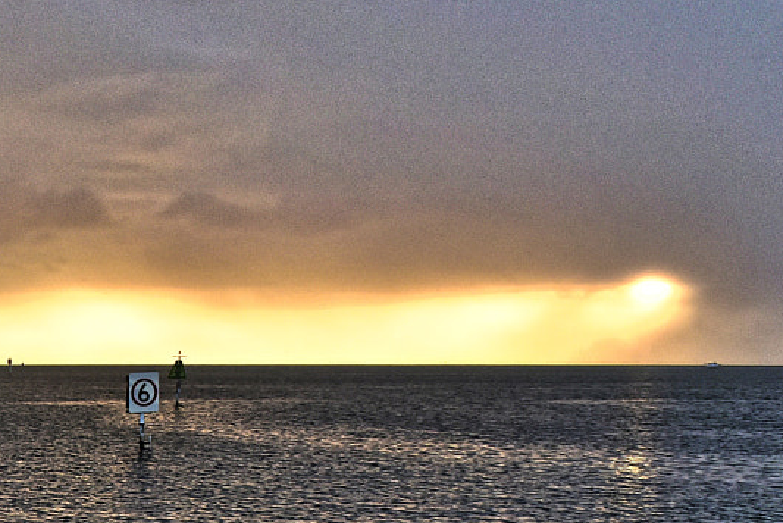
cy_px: 699
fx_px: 1567
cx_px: -187
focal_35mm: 72
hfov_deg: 25.0
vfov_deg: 17.6
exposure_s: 1/50
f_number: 5.6
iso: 320
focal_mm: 24
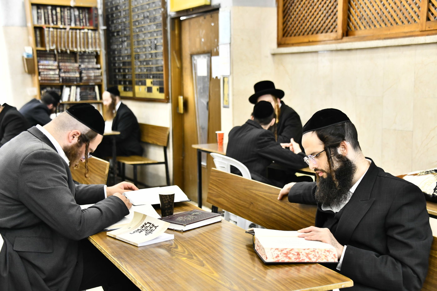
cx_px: 218
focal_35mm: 55
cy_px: 146
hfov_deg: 36.3
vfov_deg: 24.6
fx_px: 668
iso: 1600
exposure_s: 1/160
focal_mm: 55
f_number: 5
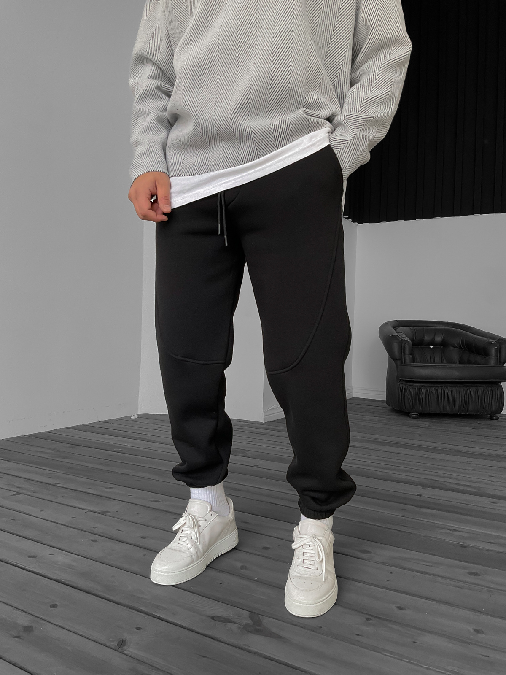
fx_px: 565
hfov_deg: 48.2
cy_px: 338
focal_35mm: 29
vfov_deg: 61.7
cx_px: 253
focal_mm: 3
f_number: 1.8
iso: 64
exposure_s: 1/90
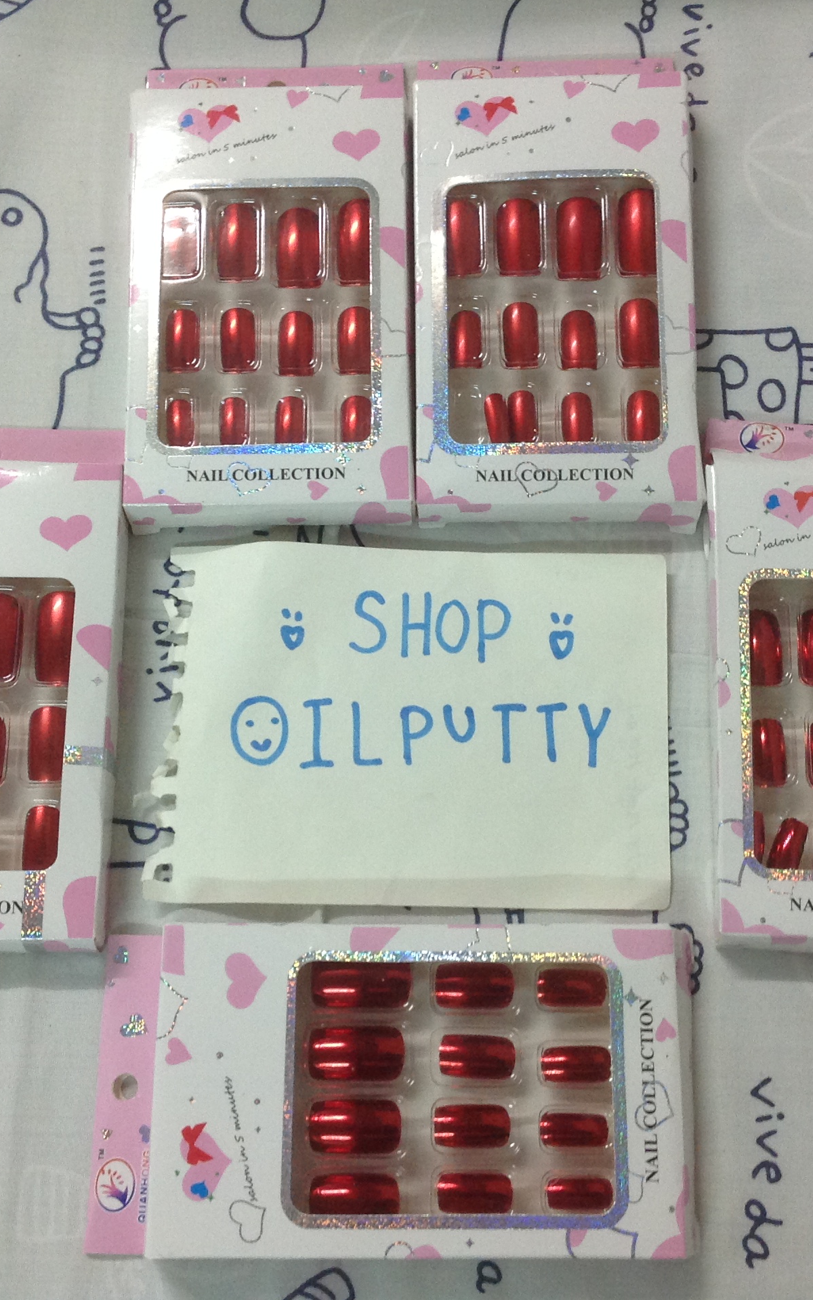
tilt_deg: -74.1
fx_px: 1773
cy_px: 648
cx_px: 434
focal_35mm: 50
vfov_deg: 40.3
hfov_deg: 25.8
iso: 125
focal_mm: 4.28
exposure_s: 1/17
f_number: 2.4
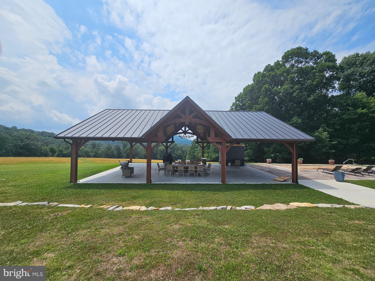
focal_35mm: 13
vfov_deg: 89.9
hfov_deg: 106.2
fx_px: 141
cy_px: 140
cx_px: 188
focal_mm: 2.2
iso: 50
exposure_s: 1/4654
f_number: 2.2
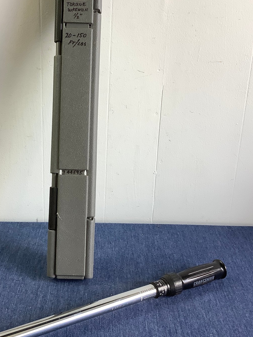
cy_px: 167
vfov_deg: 41.2
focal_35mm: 46
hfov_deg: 31.2
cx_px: 77
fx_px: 448
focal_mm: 3.3
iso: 64
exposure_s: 1/60
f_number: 2.4
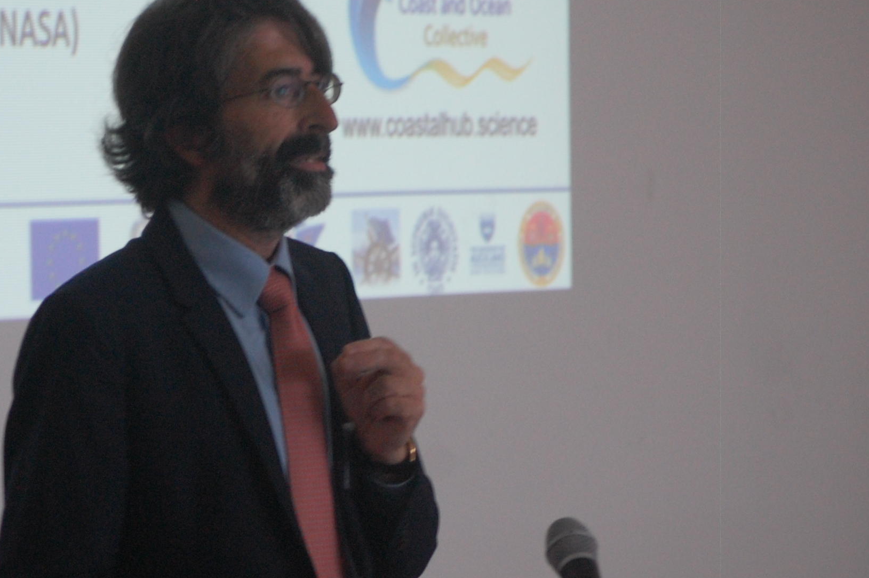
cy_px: 313
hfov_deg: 7.4
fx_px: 6680
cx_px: 234
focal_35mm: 277
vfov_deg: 5.0
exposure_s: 1/40
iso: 800
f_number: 4.5
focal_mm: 100
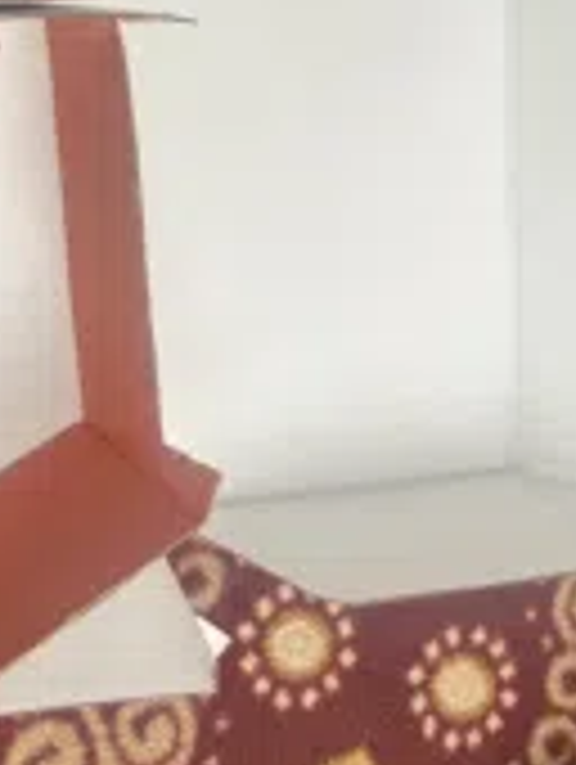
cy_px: -45
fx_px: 1350
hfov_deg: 22.7
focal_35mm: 61
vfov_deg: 29.1
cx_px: -63
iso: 125
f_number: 1.5
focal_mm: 5.7
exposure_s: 1/50
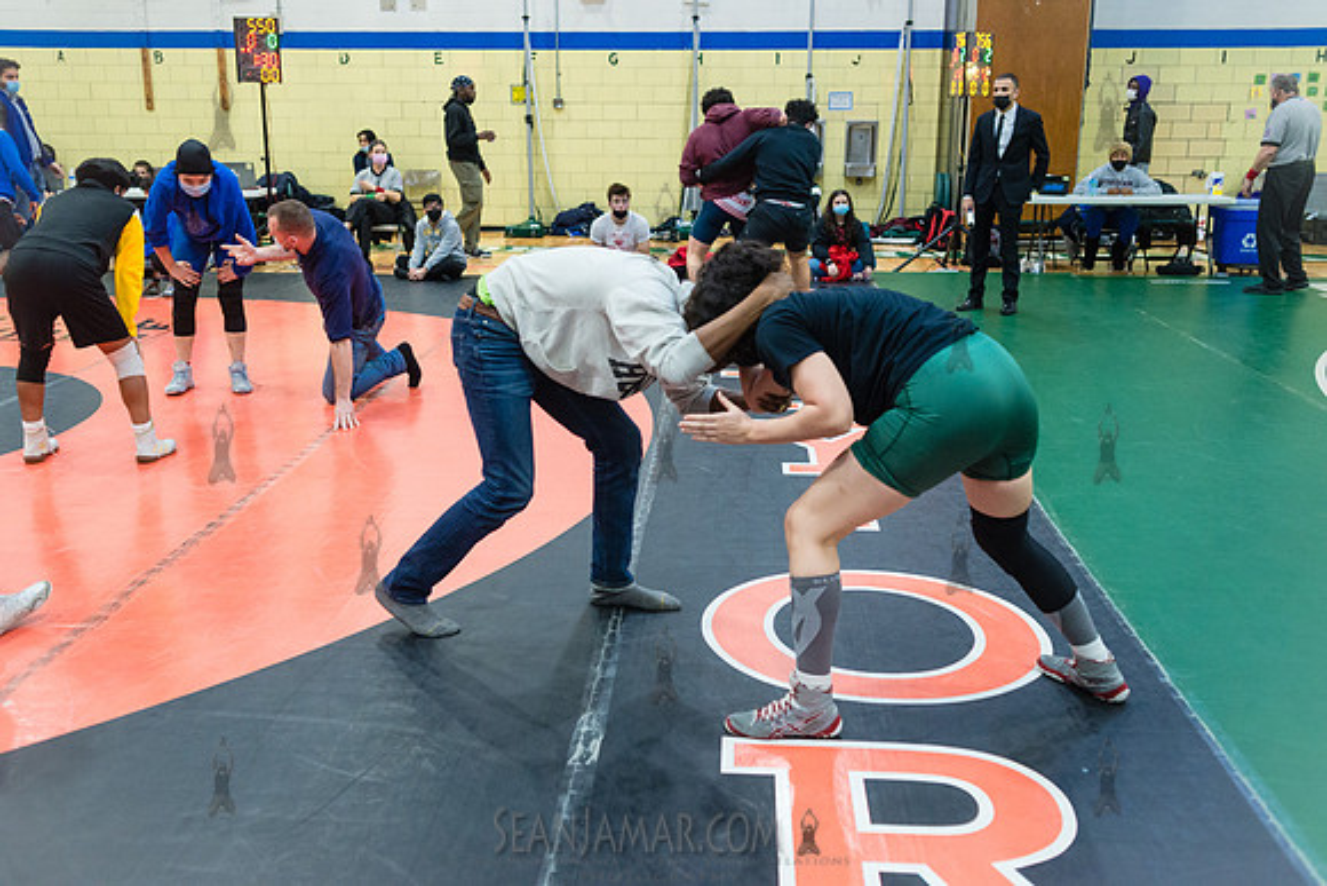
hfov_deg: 54.4
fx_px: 1290
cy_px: 443
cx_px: 664
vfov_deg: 37.9
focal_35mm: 35
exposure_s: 1/400
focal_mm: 35
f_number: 3.5
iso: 4000
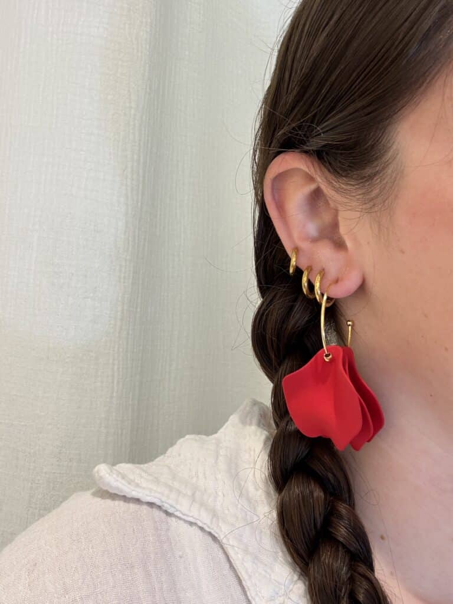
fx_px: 523
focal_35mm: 30
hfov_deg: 46.8
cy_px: 302
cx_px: 226
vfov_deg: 60.0
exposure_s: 1/50
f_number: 1.9
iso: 50
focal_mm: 2.69
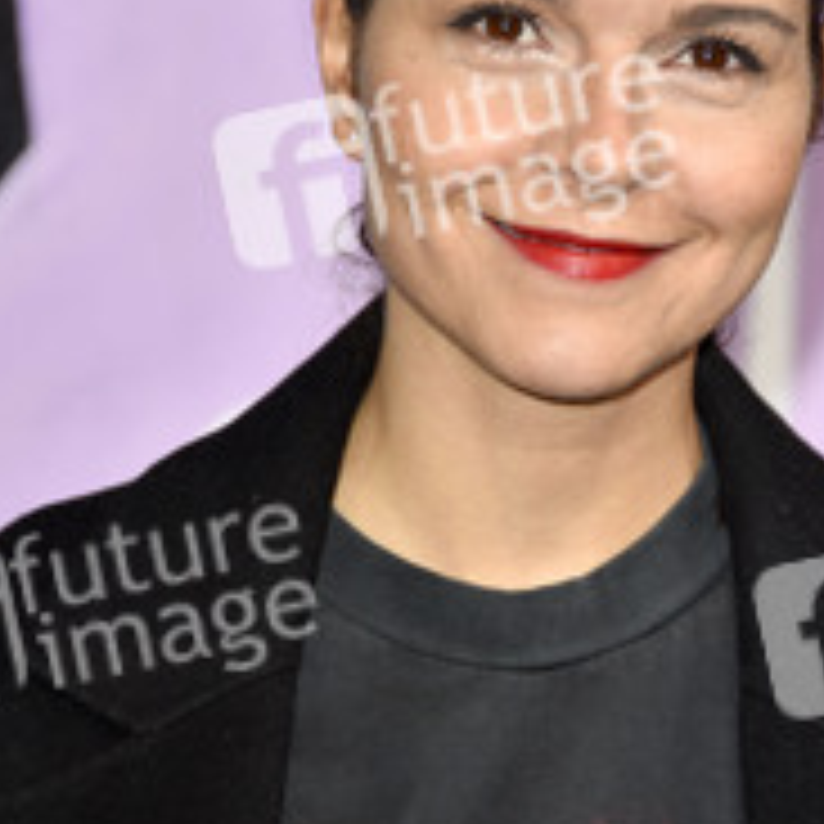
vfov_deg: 4.1
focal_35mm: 426
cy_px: 387
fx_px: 11473
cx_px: 576
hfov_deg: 4.1
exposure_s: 1/200
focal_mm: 230
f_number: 5.6
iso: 250
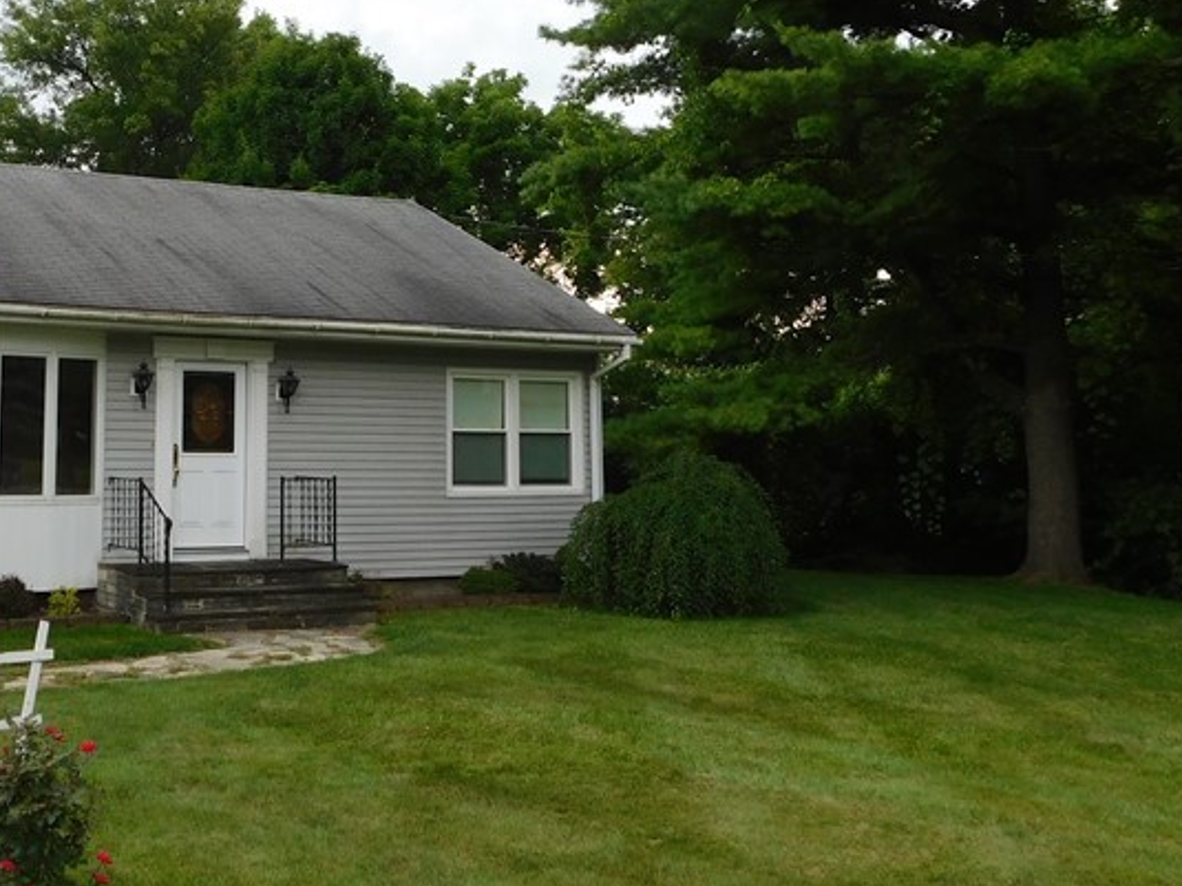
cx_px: 221
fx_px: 1502
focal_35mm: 44
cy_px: 270
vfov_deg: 32.5
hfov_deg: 41.0
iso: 125
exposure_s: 1/500
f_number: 3
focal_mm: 4
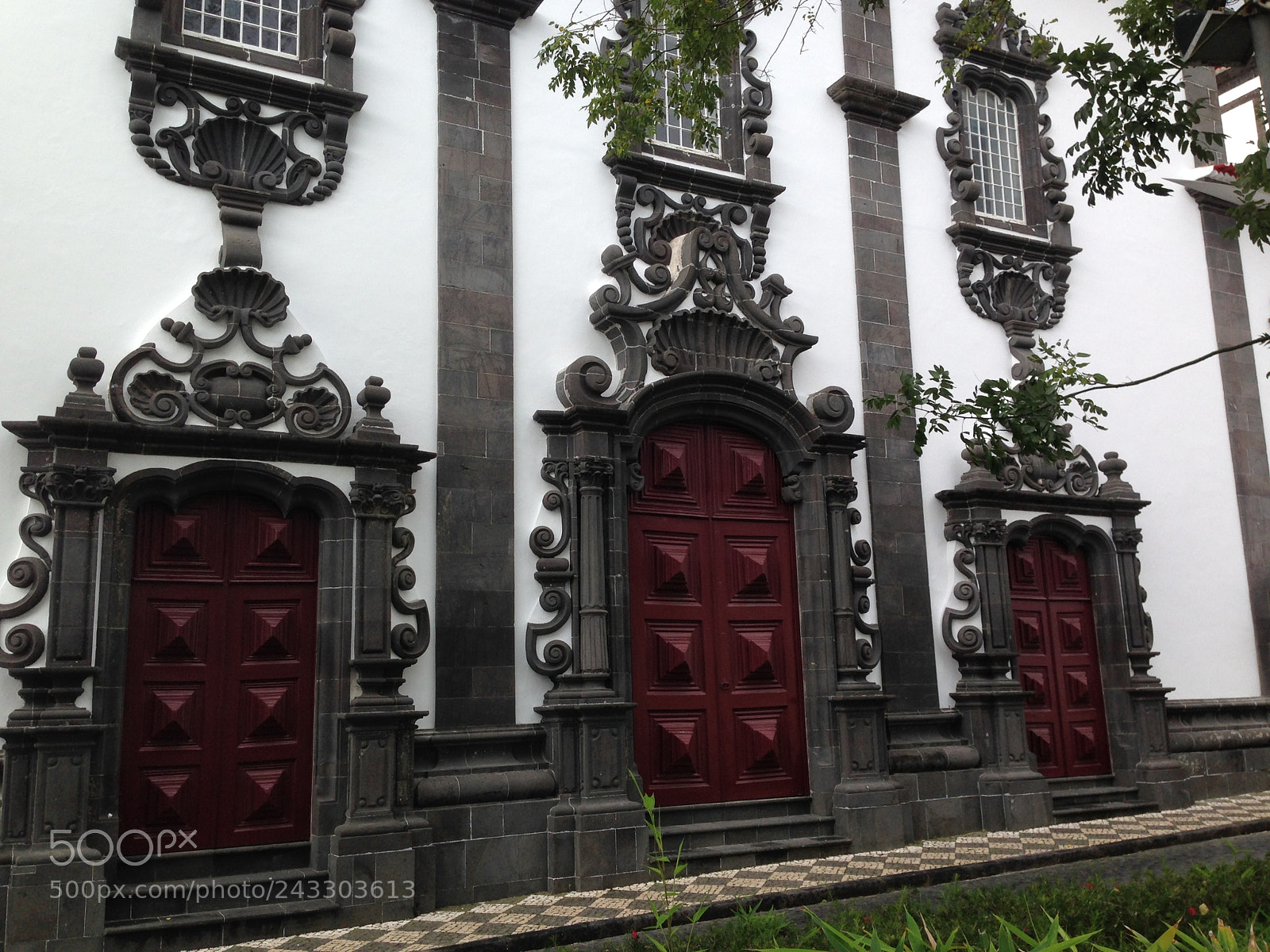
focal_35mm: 33
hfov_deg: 55.4
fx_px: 1211
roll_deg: +0.4
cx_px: 635
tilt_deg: +12.0
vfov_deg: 42.9
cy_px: 476
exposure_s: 1/420
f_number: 2.4
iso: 50
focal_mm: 4.12
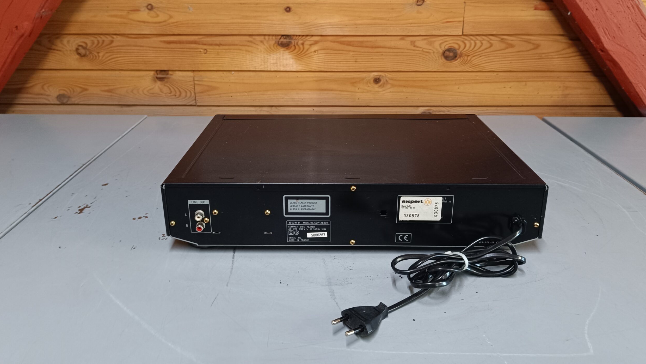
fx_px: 463
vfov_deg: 42.2
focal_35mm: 27
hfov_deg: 69.8
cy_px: 115
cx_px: 315
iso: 635
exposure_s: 1/33.3
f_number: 1.88
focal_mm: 5.59
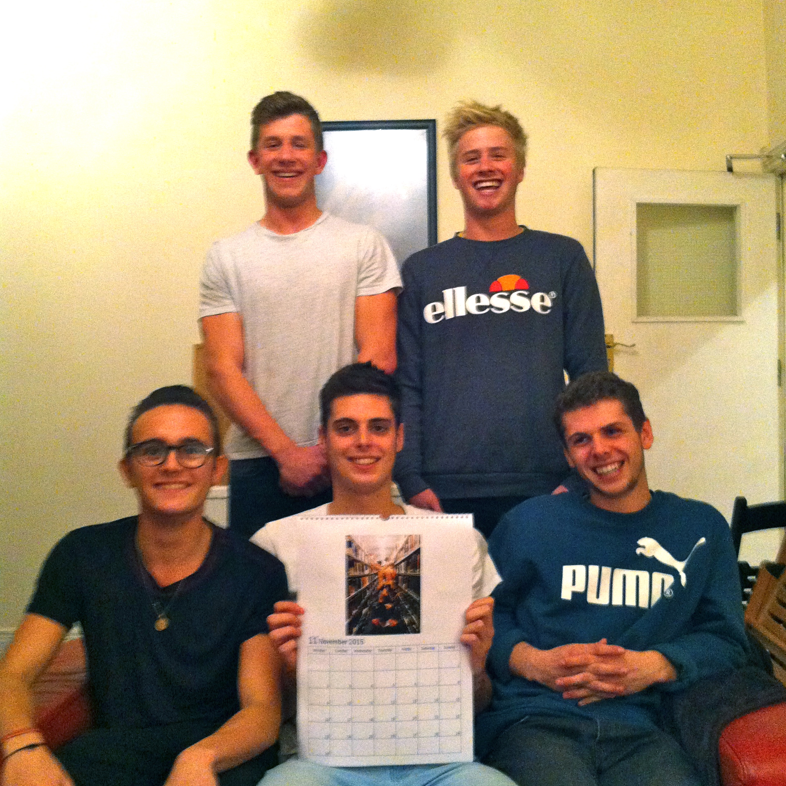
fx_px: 1079
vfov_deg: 40.0
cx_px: 395
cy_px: 408
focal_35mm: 42
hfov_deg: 40.0
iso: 500
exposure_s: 1/15
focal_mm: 3.85
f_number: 2.8
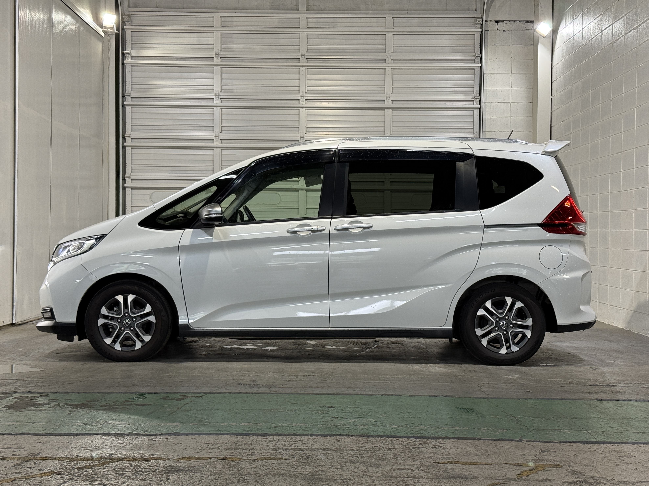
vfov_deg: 29.7
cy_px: 240
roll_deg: -0.6
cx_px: 321
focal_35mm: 49
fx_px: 919
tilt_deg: -0.8
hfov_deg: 38.9
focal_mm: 6.76
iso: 80
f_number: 1.78
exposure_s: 1/60
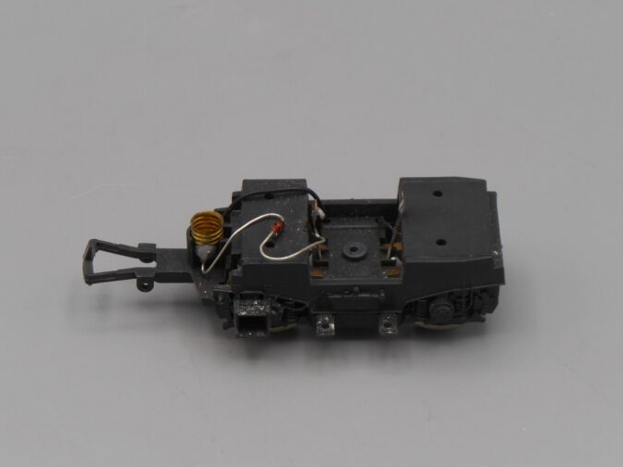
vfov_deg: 9.3
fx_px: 2880
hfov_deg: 12.3
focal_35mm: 160
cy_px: 251
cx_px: 333
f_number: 5.1
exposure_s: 1/60
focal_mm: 18.8
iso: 80
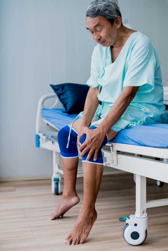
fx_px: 350
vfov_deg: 39.6
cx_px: 84
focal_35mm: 50
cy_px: 126
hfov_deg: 27.0
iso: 100
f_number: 2
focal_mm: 50
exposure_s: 1/320
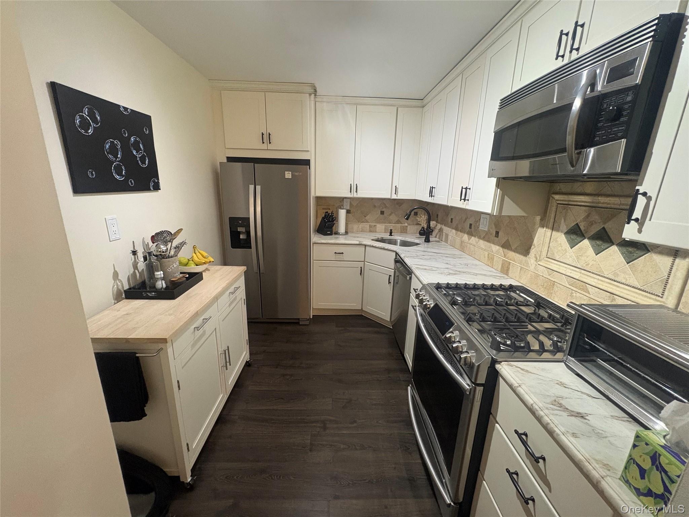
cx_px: 344
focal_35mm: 14
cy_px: 258
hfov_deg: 102.1
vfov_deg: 85.7
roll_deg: -1.0
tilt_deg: -15.3
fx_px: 279
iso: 500
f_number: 2.2
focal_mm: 2.22
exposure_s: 1/60
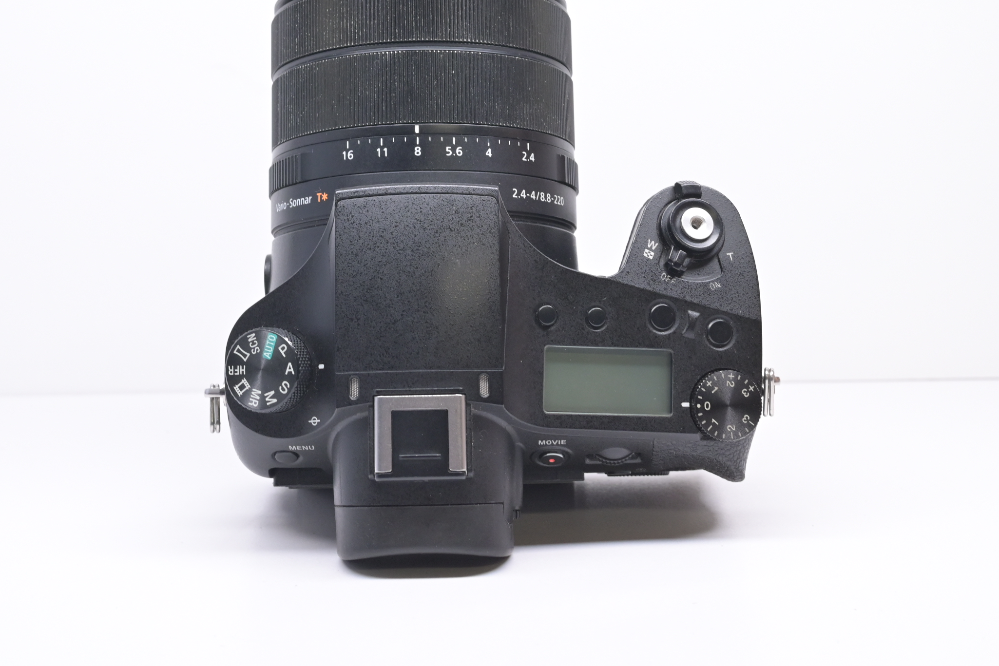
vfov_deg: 22.9
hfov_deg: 33.9
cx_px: 466
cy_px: 197
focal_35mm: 59
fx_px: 1637
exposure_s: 1/60
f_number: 10
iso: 1250
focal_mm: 40
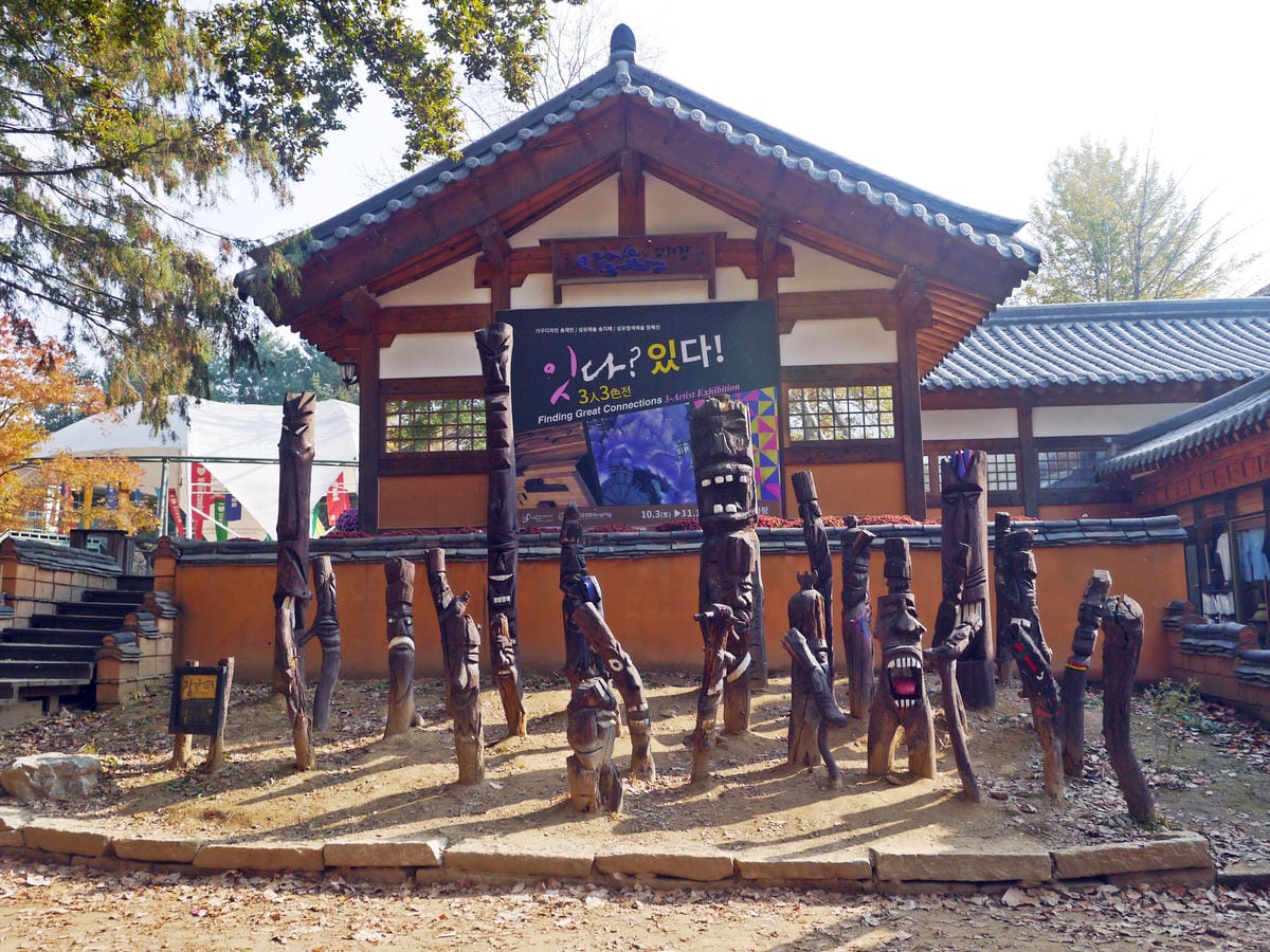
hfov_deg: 60.0
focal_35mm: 30
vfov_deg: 46.8
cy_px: 476
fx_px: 1101
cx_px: 635
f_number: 6.3
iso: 160
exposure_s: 1/320
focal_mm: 15
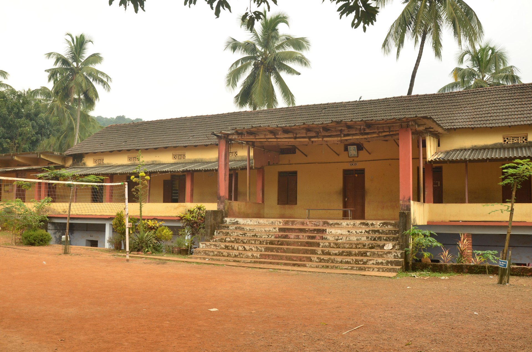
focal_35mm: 33
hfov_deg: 57.3
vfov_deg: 39.8
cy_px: 176
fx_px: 487
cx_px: 266
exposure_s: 1/50
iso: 200
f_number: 8
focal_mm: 22
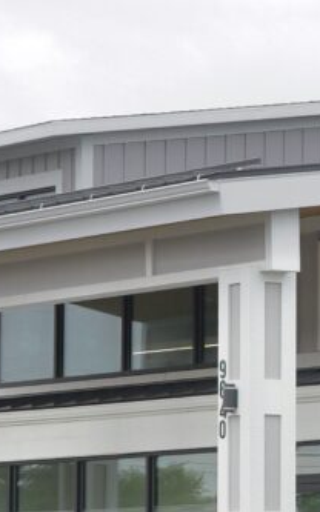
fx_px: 3197
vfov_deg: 9.2
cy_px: 367
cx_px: 817
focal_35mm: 229
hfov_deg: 5.5
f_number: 5
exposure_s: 1/2500
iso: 640
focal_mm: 39
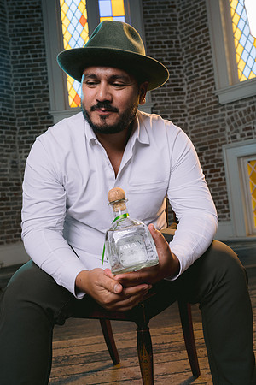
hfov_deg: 37.9
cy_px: 192
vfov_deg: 54.4
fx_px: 373
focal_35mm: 35
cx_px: 128
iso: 200
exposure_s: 1/125
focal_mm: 35
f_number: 5.6
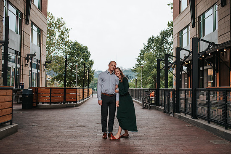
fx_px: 244
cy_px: 79
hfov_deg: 50.7
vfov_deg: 35.1
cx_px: 115
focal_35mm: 38
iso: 720
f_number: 2.8
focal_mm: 35
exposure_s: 1/400
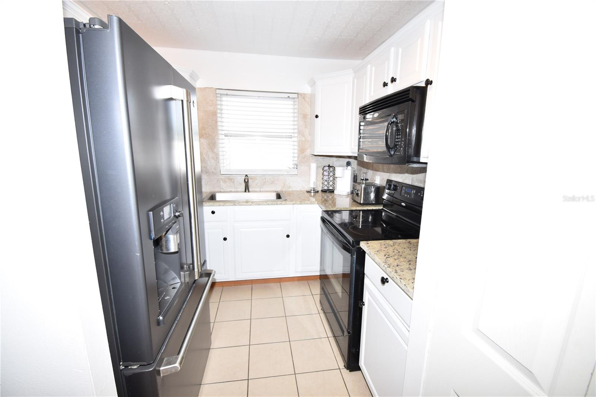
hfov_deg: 100.4
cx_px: 298
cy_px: 198
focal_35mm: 15
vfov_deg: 77.3
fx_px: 248
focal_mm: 10
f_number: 4.5
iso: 400
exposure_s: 1/80
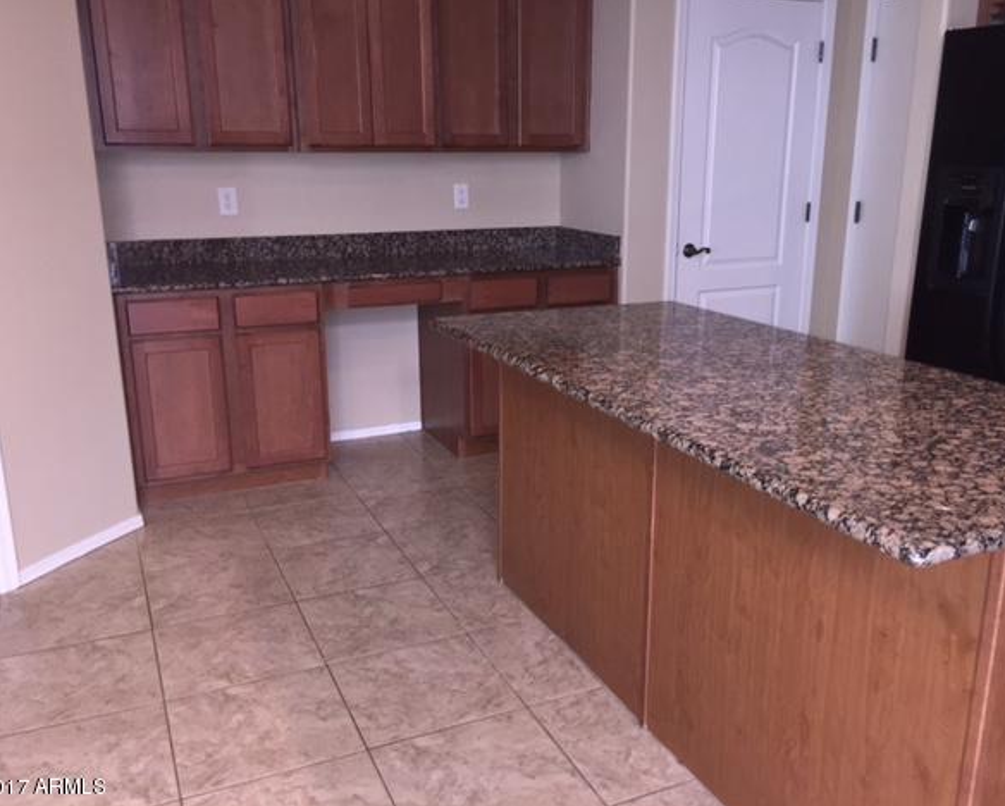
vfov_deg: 47.2
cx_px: 521
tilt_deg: -16.7
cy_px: 408
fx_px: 923
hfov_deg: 57.1
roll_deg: -0.6
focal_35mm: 31
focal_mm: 4.15
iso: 80
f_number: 2.2
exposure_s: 1/24
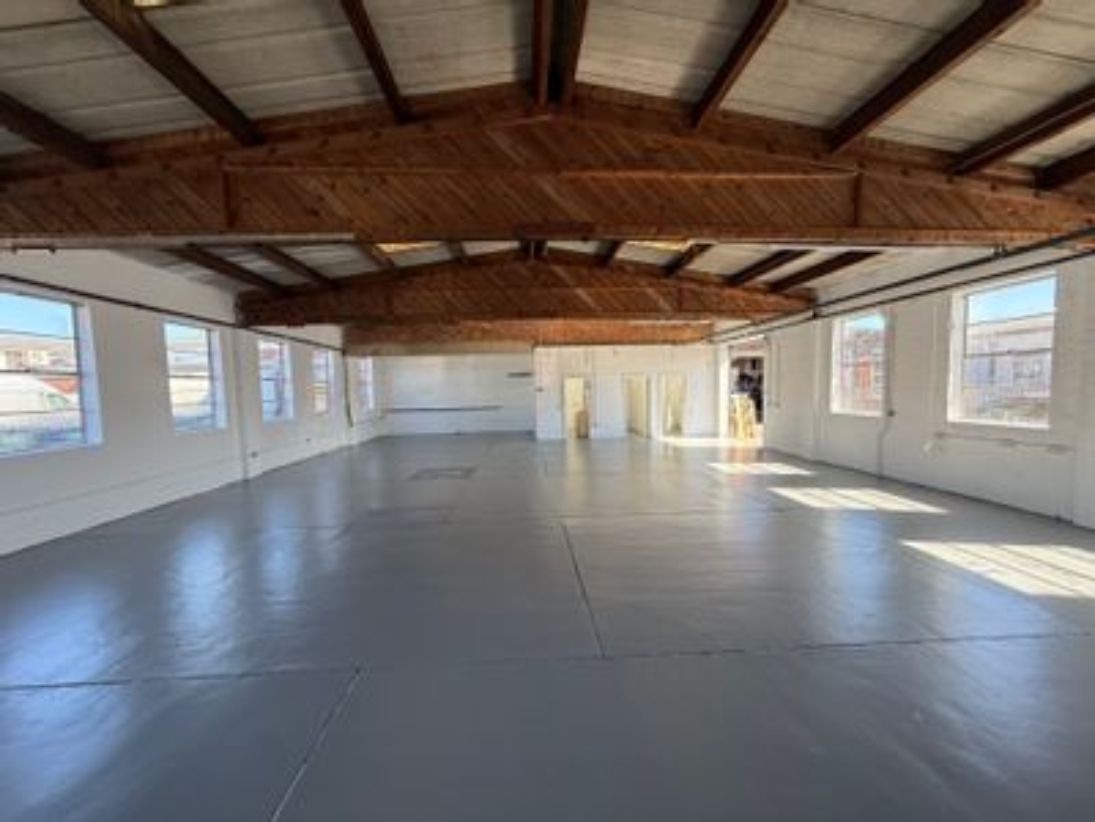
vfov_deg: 85.7
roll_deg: +1.3
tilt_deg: -1.9
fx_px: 443
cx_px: 548
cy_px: 411
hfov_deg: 102.1
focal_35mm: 14
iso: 64
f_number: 2.2
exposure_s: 1/175
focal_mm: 2.22
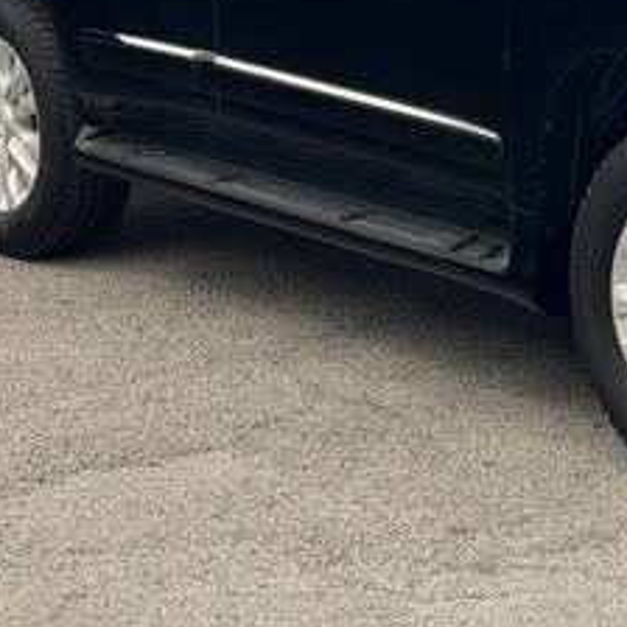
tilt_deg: -8.0
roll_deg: +2.4
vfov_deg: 14.2
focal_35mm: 121
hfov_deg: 14.1
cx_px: 658
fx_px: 2480
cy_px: 3
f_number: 1.78
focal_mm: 6.76
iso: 100
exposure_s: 1/987
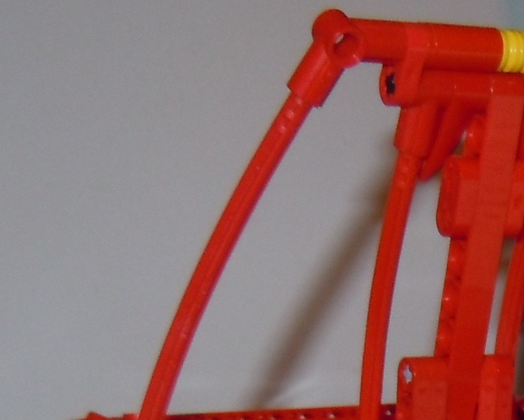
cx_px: 466
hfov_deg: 17.7
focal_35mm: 107
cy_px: 666
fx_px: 1660
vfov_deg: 13.4
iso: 200
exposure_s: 1/30
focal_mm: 5.4
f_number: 3.5
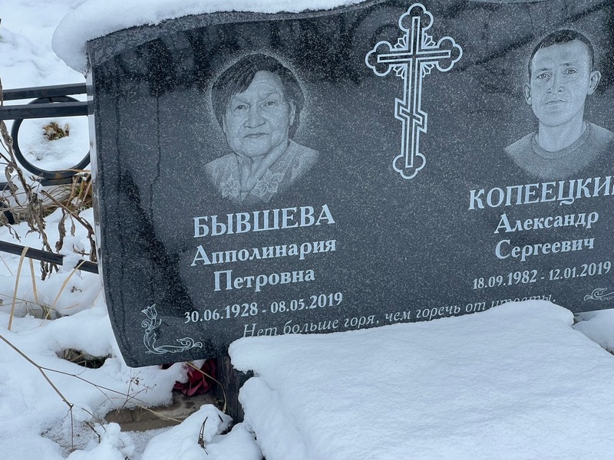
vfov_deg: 19.1
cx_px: 307
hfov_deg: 25.3
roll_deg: -0.4
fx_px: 1366
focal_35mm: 77
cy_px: 230
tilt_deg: -24.7
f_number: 2.8
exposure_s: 1/99
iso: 50
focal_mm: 9
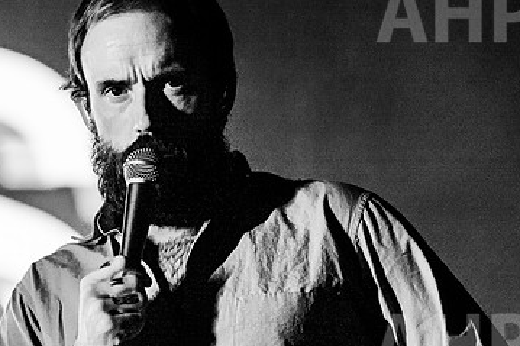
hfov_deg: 10.2
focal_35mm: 202
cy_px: 185
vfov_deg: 6.8
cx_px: 180
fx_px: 2916
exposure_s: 1/800
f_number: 2.8
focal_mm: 125
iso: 2000
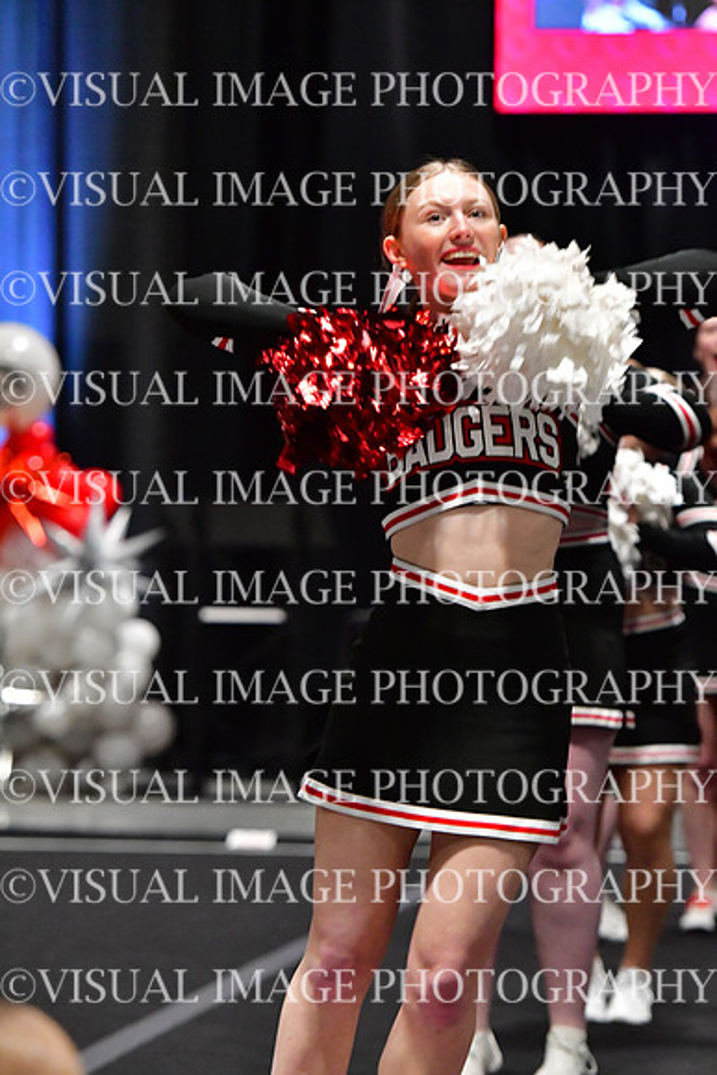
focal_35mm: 202
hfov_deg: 6.8
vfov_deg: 10.2
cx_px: 358
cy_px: 538
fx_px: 6031
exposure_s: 1/400
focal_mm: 135
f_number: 3.5
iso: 4000
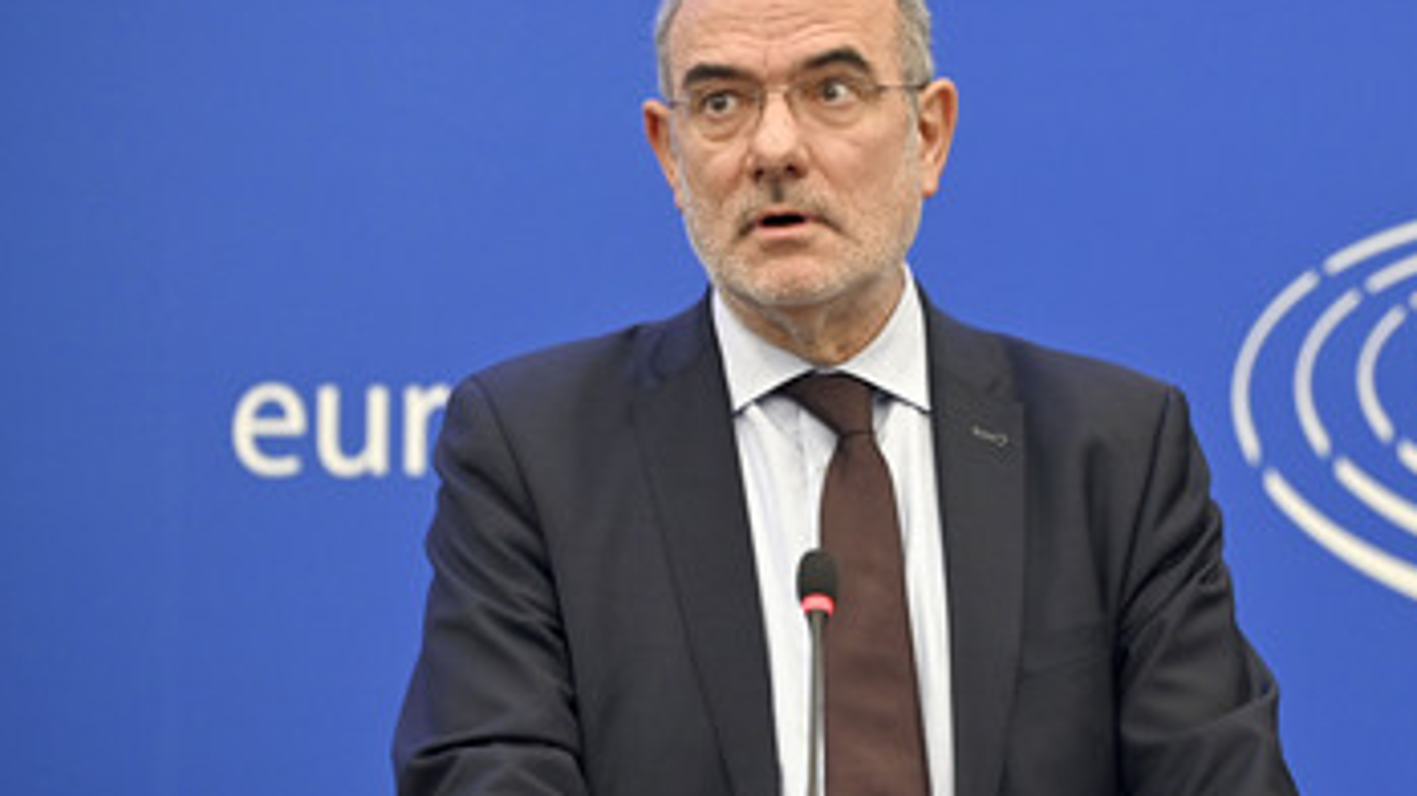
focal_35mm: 169
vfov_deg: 7.2
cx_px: 802
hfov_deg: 12.7
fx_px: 6347
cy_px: 459
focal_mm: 125
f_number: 2.8
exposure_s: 1/250
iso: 800
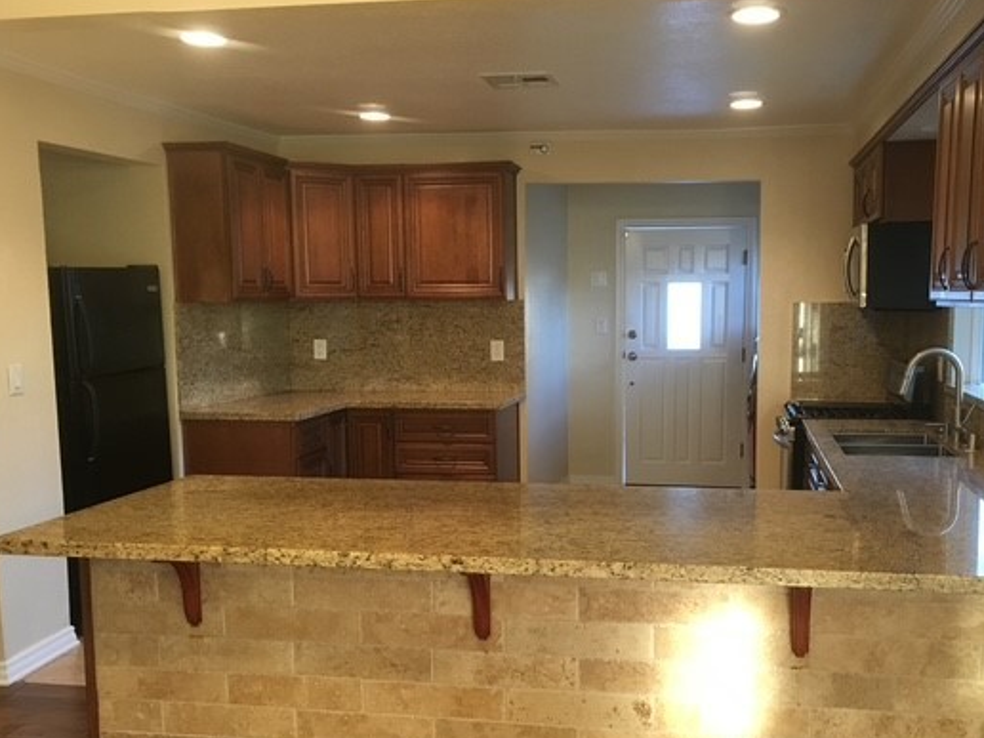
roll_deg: +1.2
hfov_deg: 51.2
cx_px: 559
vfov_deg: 39.5
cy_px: 429
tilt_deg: -6.0
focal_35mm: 36
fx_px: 1023
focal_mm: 4.15
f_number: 2.2
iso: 200
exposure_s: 1/30
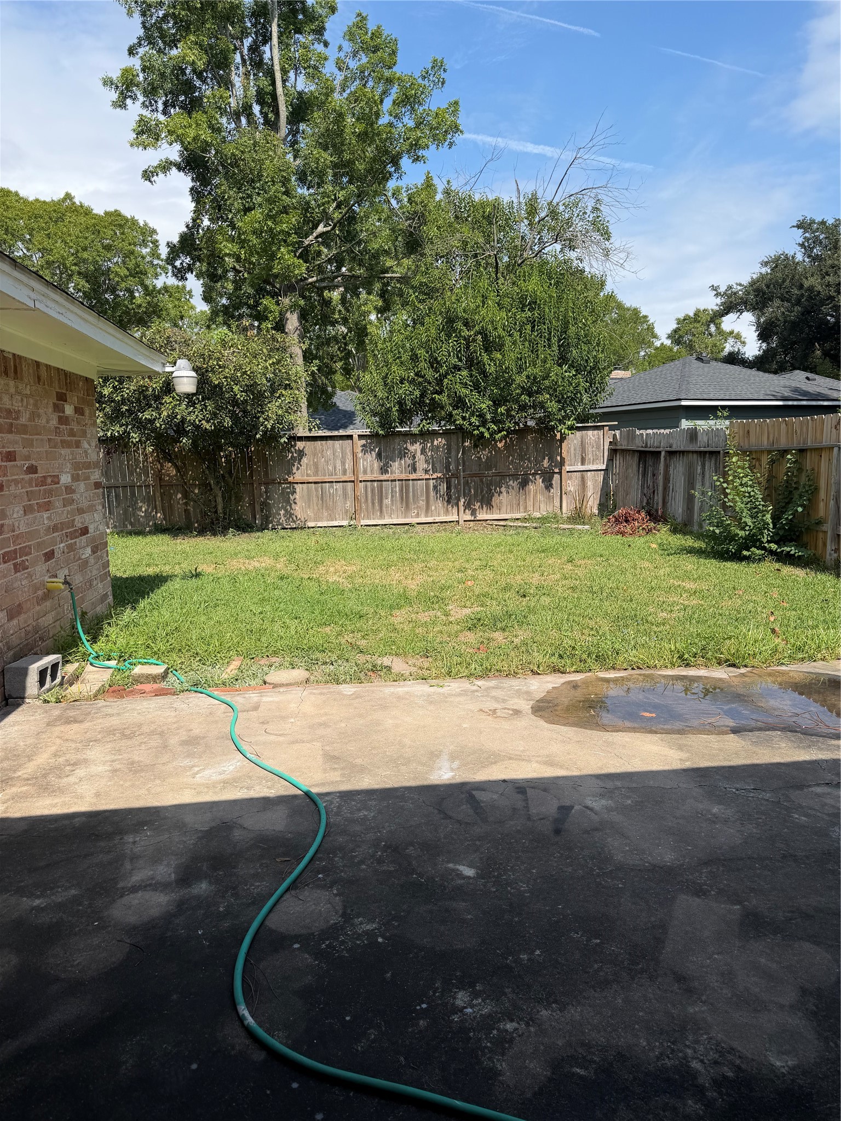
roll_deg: +1.6
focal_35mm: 24
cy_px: 560
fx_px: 777
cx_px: 420
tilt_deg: -8.8
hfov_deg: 56.8
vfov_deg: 71.6
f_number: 1.78
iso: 80
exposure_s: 1/3759
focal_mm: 6.76
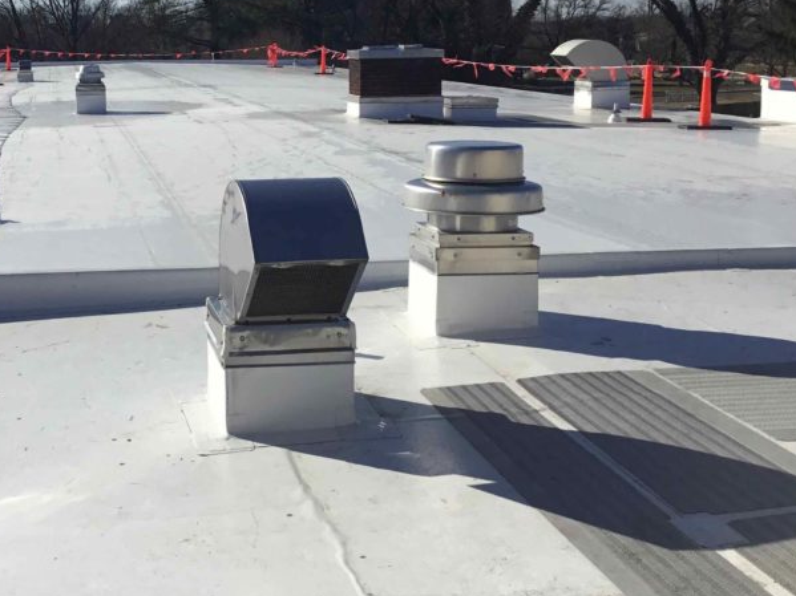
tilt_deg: -5.6
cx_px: 197
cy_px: 177
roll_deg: -0.2
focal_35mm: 53
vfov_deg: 27.3
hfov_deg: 35.4
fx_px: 1218
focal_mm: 3.3
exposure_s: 1/2717
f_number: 2.4
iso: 25
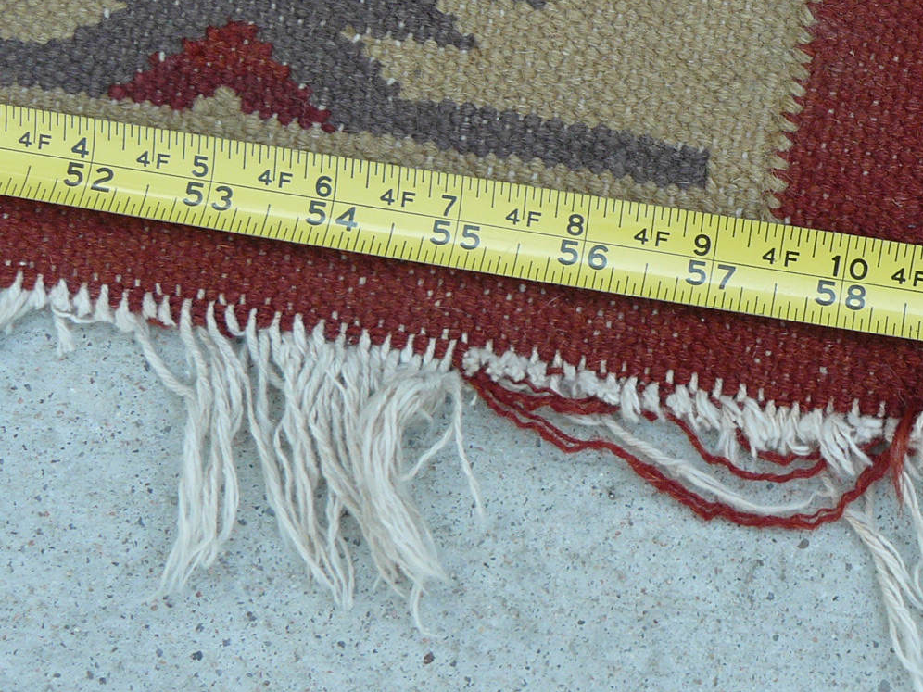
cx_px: 778
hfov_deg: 25.7
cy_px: 145
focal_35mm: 74
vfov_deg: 19.7
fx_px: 1973
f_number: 4
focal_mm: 6
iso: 100
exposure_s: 1/125
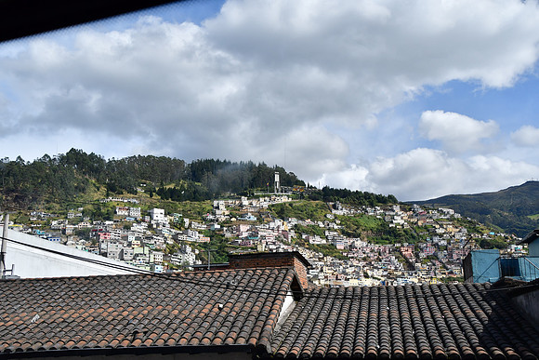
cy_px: 180
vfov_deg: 34.2
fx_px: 584
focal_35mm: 39
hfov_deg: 49.5
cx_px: 270
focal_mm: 26
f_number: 8
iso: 250
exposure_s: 1/1250
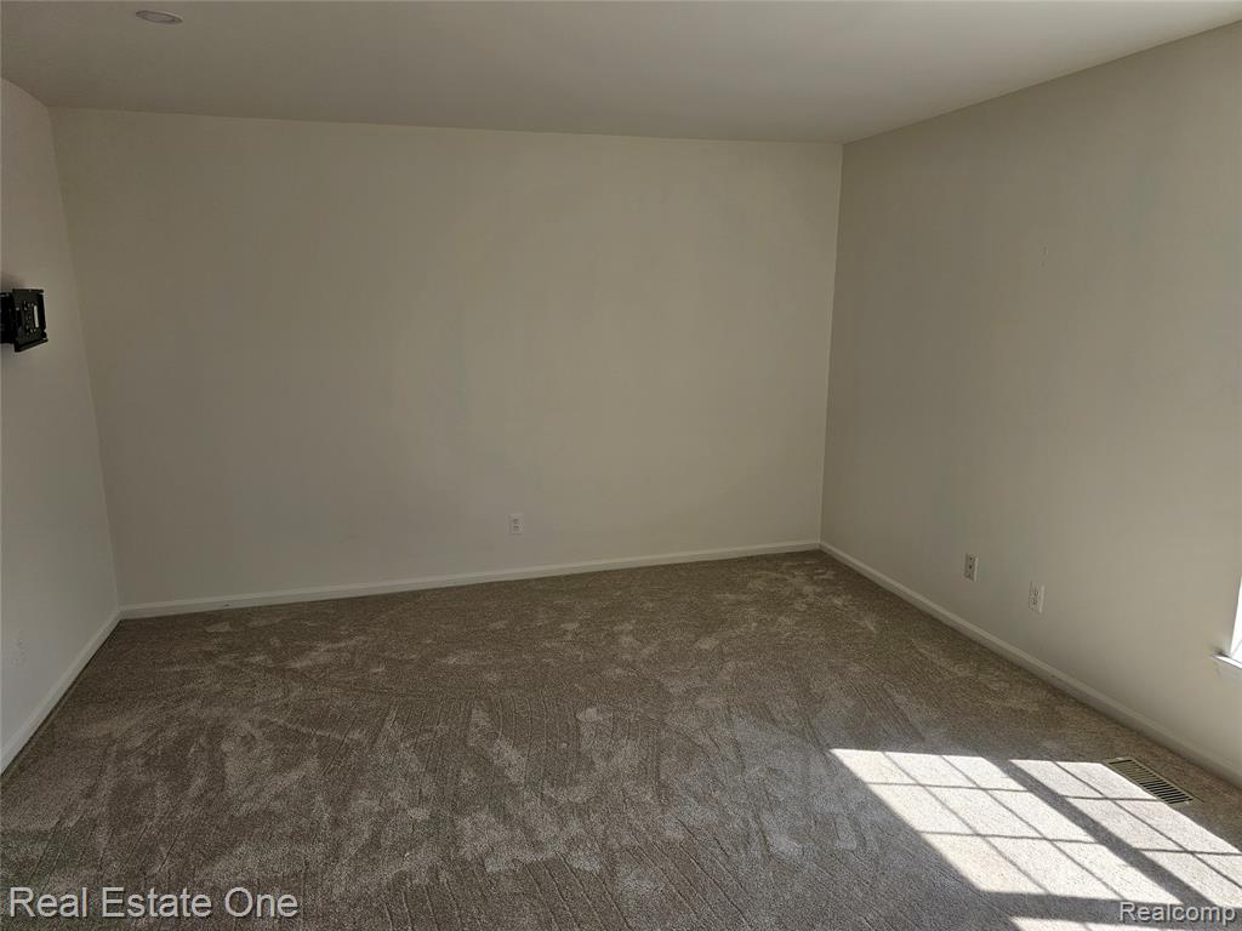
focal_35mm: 23
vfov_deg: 58.9
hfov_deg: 73.9
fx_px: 825
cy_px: 466
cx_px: 621
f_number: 1.7
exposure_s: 1/180
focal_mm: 6.3
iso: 12
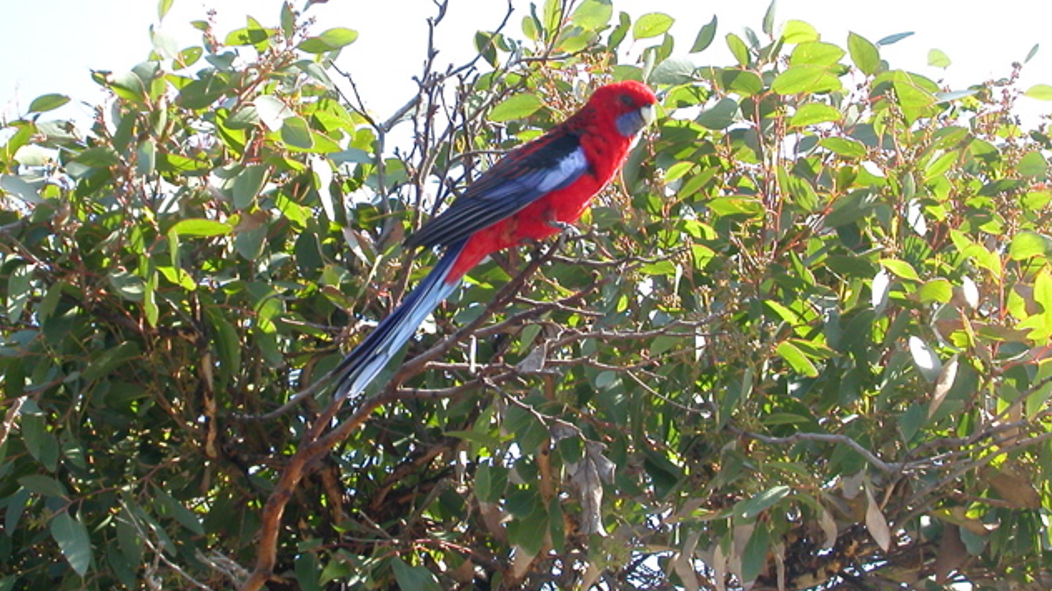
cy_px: 268
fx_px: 2370
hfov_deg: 25.0
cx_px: 524
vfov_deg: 14.2
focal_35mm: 85
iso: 100
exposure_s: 1/131
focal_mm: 11.8
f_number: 4
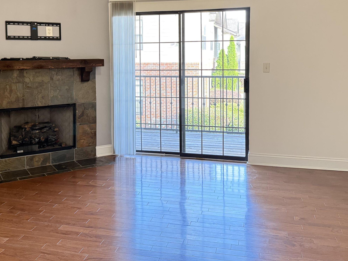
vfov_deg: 37.9
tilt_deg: -2.7
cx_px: 160
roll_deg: -0.2
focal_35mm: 37
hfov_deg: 50.1
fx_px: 372
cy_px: 72
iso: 640
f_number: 1.78
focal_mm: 6.76
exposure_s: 1/40
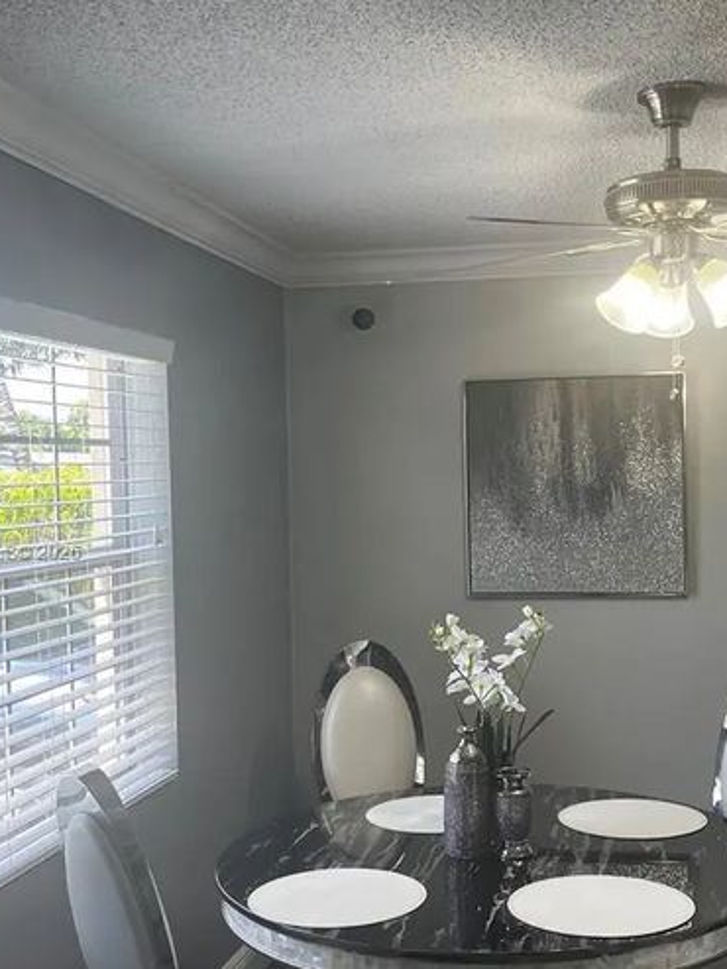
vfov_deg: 42.0
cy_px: 553
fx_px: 1260
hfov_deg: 32.1
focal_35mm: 45
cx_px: 450
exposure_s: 1/121
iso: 80
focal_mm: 5.1
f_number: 1.6
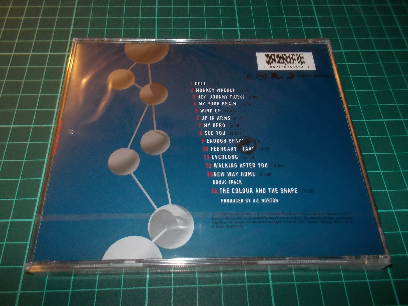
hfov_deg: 61.7
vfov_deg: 48.2
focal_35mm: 29
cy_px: 153
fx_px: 342
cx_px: 204
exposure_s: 1/30
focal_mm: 4.1
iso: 200
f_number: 3.3
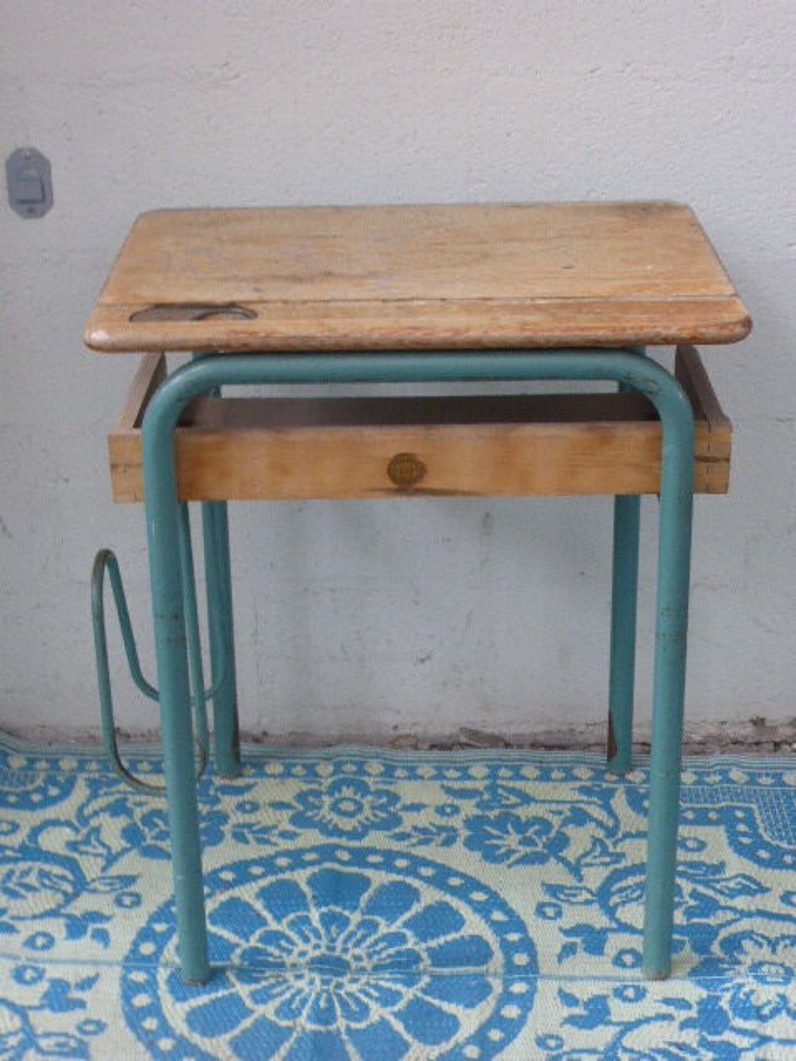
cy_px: 530
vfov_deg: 29.8
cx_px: 398
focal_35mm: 65
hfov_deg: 22.6
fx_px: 1993
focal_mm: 11
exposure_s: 1/10
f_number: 4.8
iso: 400
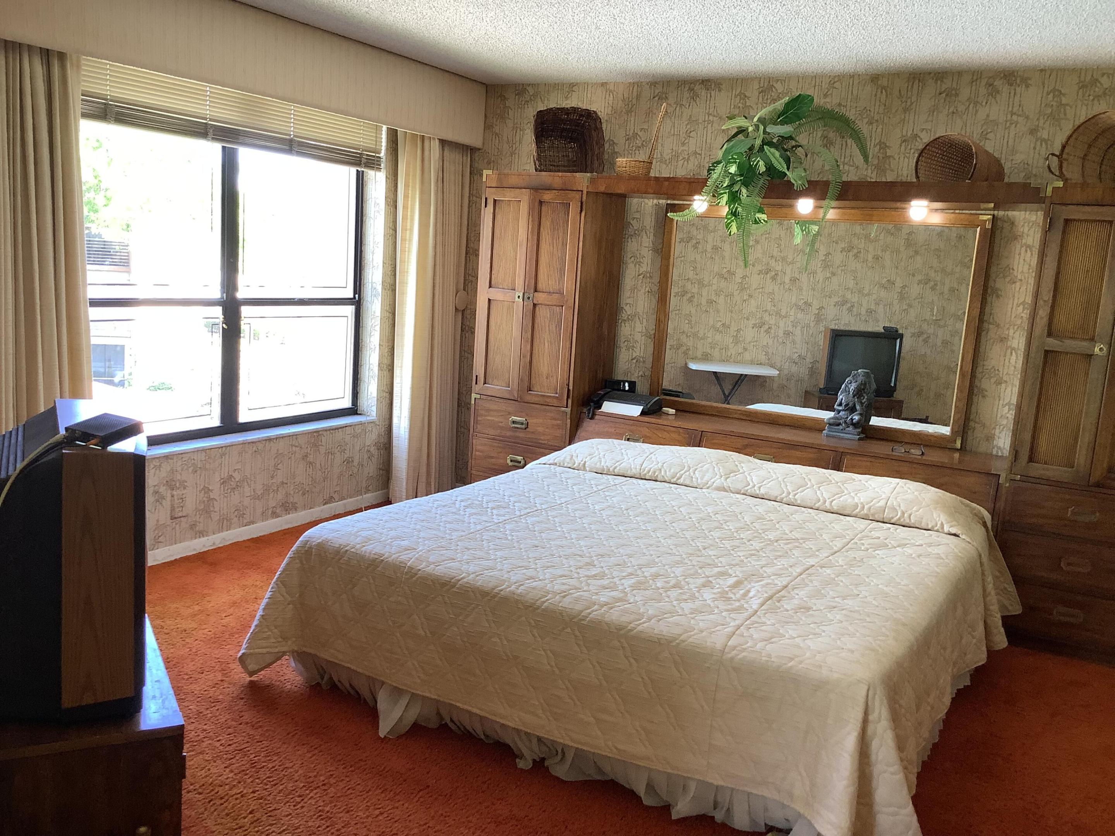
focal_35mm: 31
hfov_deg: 58.4
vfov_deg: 45.4
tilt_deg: -8.6
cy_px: 418
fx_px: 999
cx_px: 558
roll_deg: -2.8
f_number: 2.4
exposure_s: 1/60
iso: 64
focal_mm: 3.3
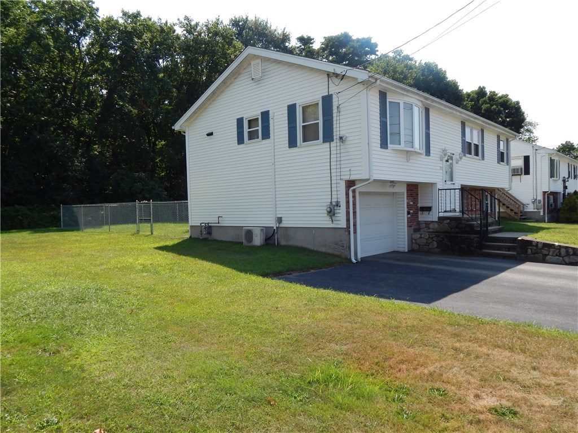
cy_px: 216
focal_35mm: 25
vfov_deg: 54.9
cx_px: 289
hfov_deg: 69.4
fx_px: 417
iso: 125
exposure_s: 1/1000
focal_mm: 4.5
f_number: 3.1
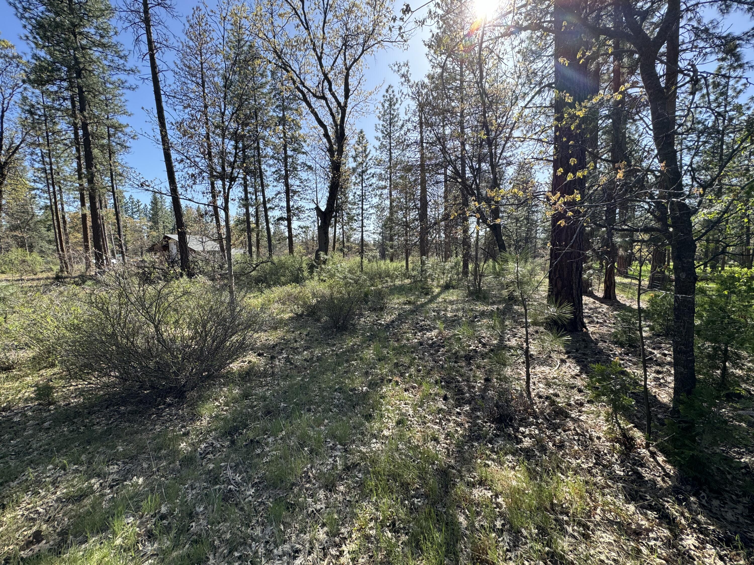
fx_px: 305
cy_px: 282
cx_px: 377
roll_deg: -0.2
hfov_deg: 102.1
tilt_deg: -6.6
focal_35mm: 14
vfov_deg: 85.7
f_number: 2.2
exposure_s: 1/512
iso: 40
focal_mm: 2.22
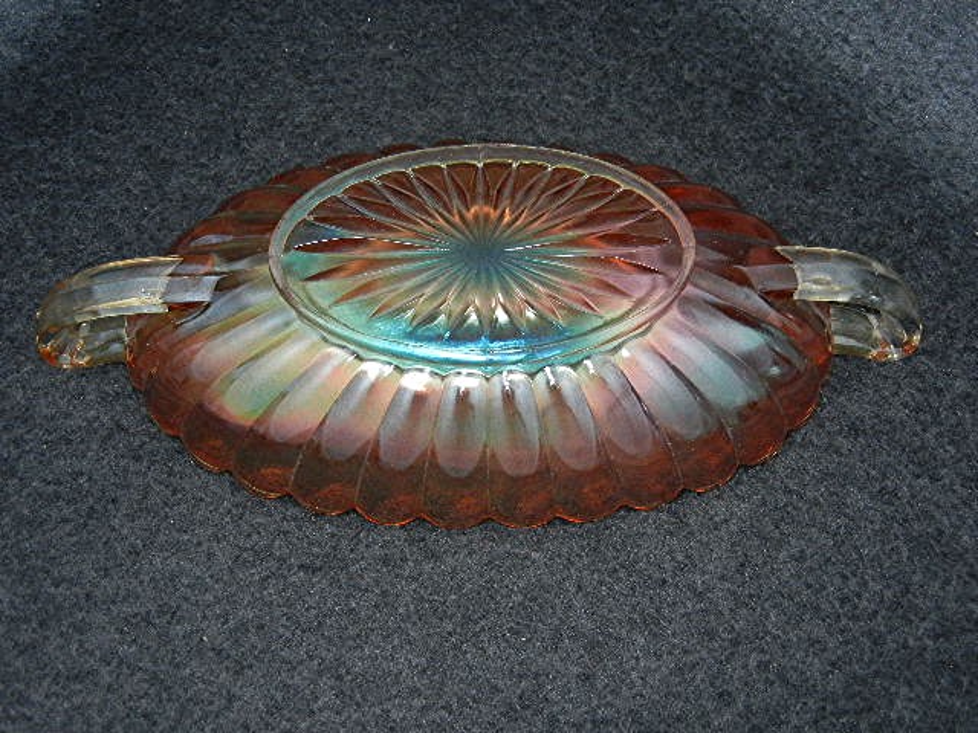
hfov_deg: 42.1
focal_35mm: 45
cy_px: 366
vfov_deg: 32.2
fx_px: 1271
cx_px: 489
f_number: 3.8
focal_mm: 8.1
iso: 481
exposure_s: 1/30
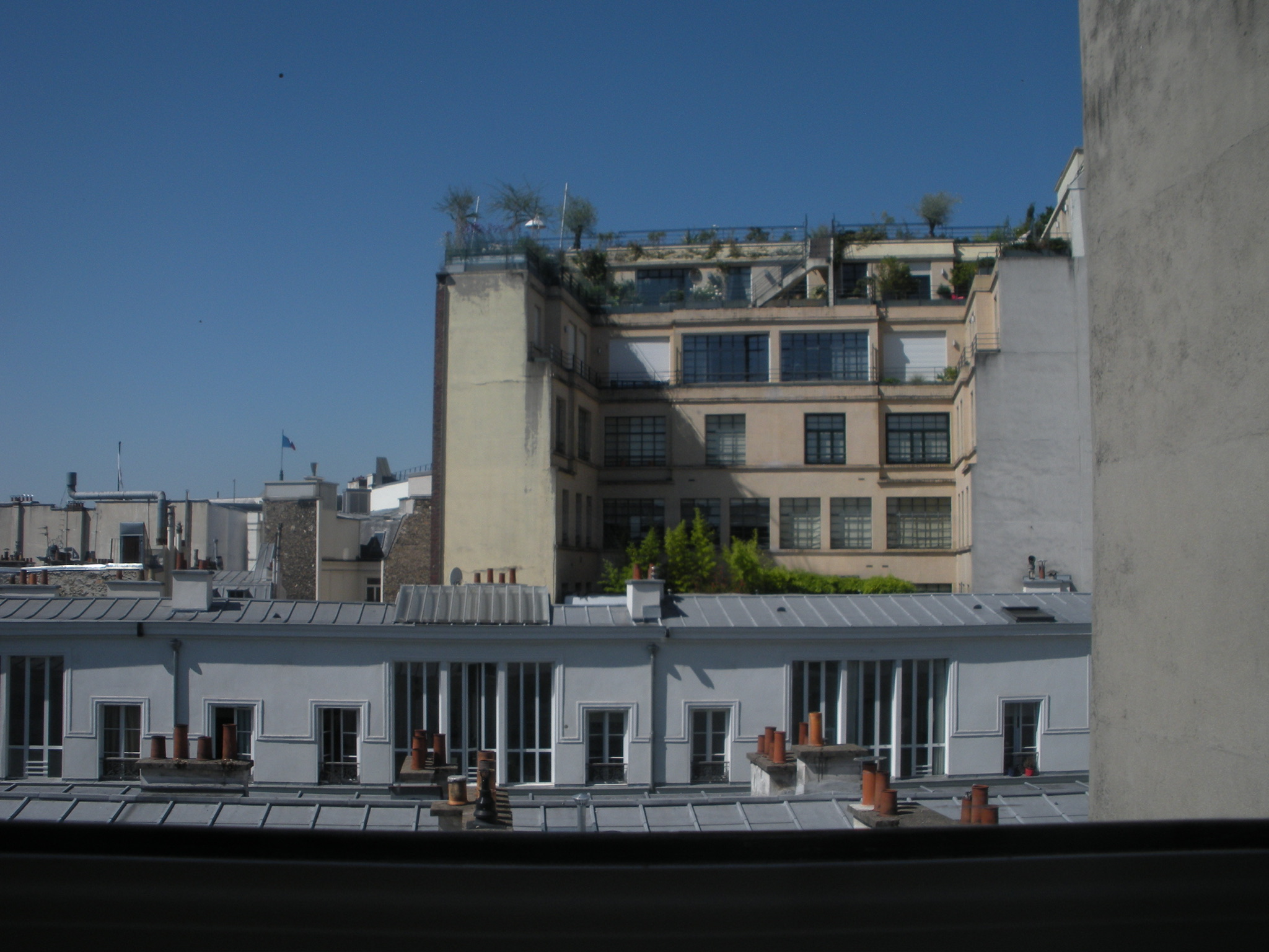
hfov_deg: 51.4
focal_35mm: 36
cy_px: 476
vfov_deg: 39.7
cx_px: 634
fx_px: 1320
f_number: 5.6
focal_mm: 6.3
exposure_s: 1/496
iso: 64
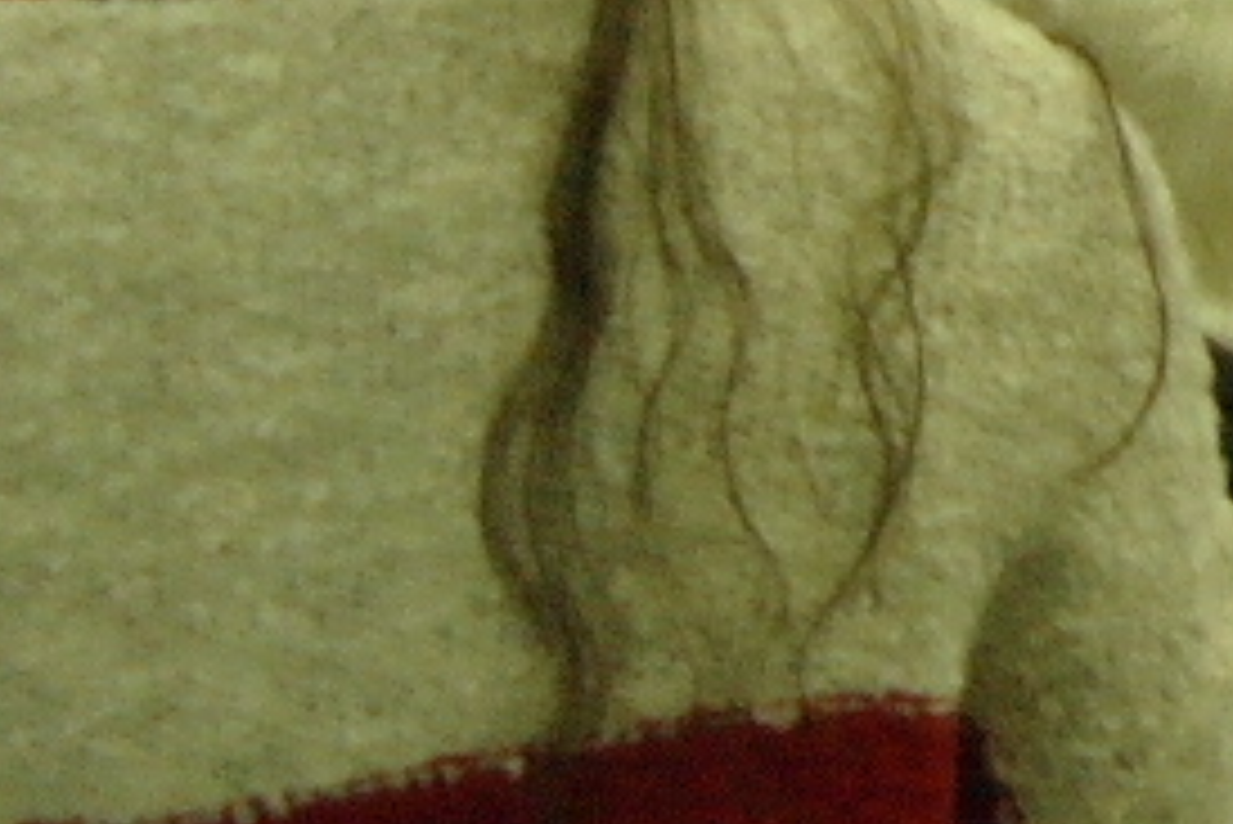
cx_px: 3892
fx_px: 8635
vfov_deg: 5.3
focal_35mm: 252
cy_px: -1193
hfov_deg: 7.1
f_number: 4
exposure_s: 1/25
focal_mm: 24
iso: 800
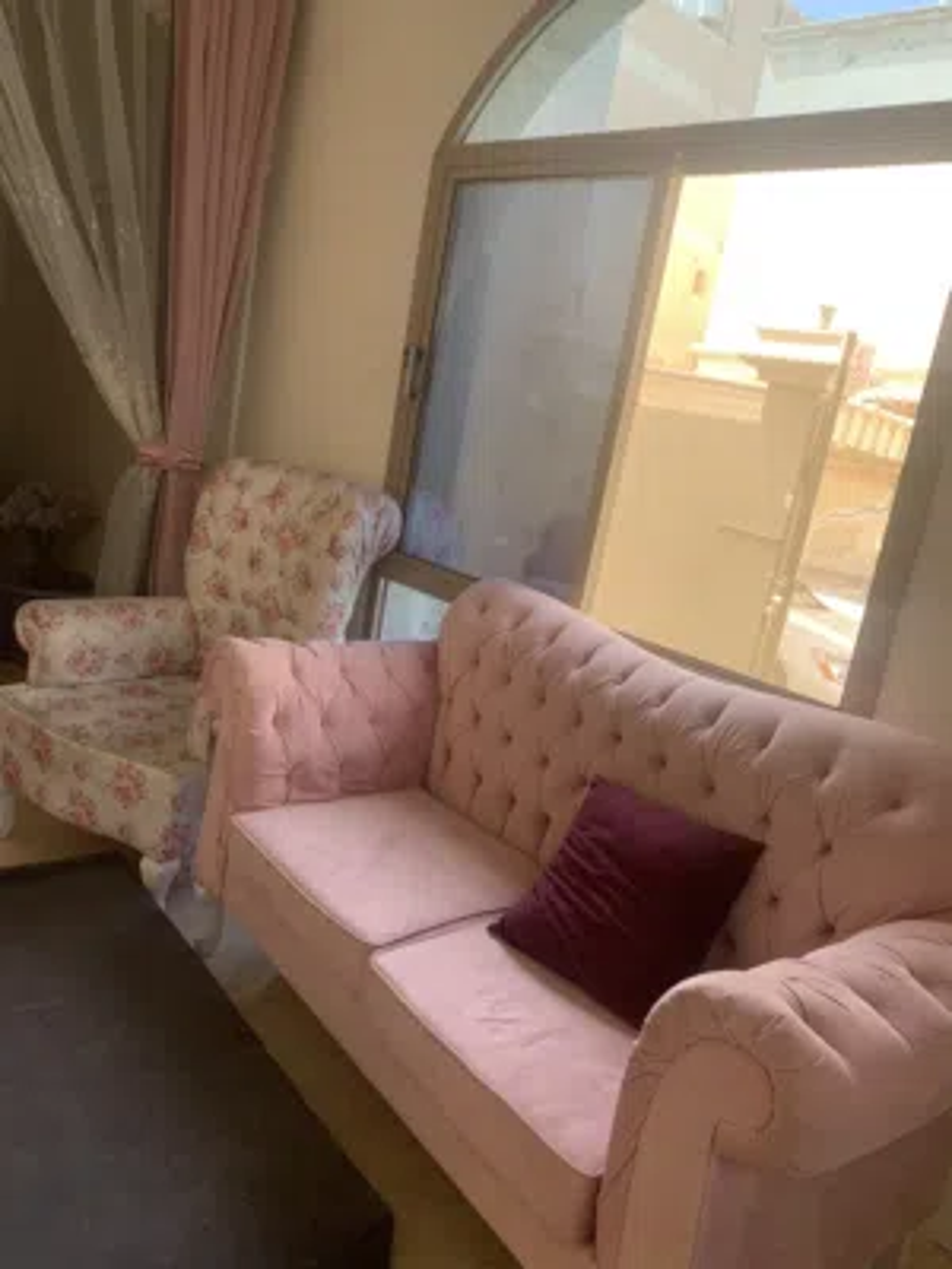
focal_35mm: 26
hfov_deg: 53.1
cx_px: 476
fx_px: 953
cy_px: 634
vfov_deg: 67.3
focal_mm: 4.25
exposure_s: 1/121
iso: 64
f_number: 1.8
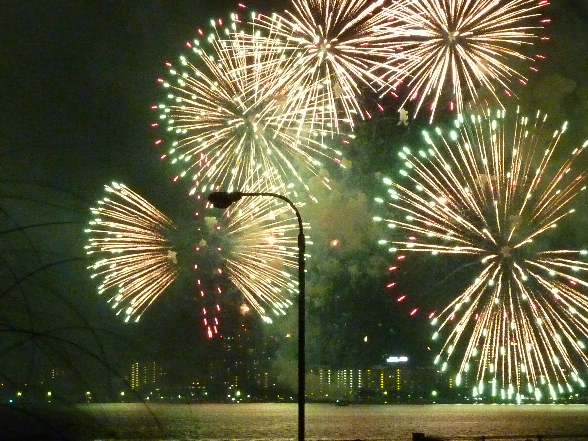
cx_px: 294
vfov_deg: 10.6
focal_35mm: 140
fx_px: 2378
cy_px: 220
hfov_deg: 14.1
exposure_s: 1/8
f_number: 4.2
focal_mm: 12.8
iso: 800
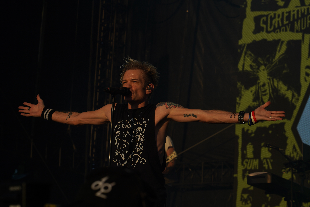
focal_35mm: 105
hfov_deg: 19.5
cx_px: 155
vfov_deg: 13.0
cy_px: 104
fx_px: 904
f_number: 8
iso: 100
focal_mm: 105
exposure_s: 1/500
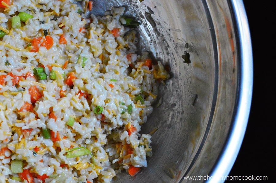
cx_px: 138
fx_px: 517
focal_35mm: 68
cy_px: 92
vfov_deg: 20.1
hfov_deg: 29.9
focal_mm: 45
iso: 3200
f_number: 5.3
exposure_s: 1/250
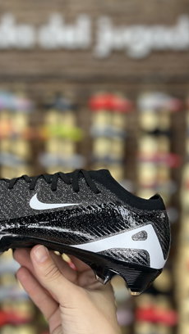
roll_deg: -0.1
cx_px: 58
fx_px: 329
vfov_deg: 53.6
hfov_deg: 31.7
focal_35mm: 37
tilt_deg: -3.2
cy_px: 199
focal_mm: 5.7
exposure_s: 1/100
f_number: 1.5
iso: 100
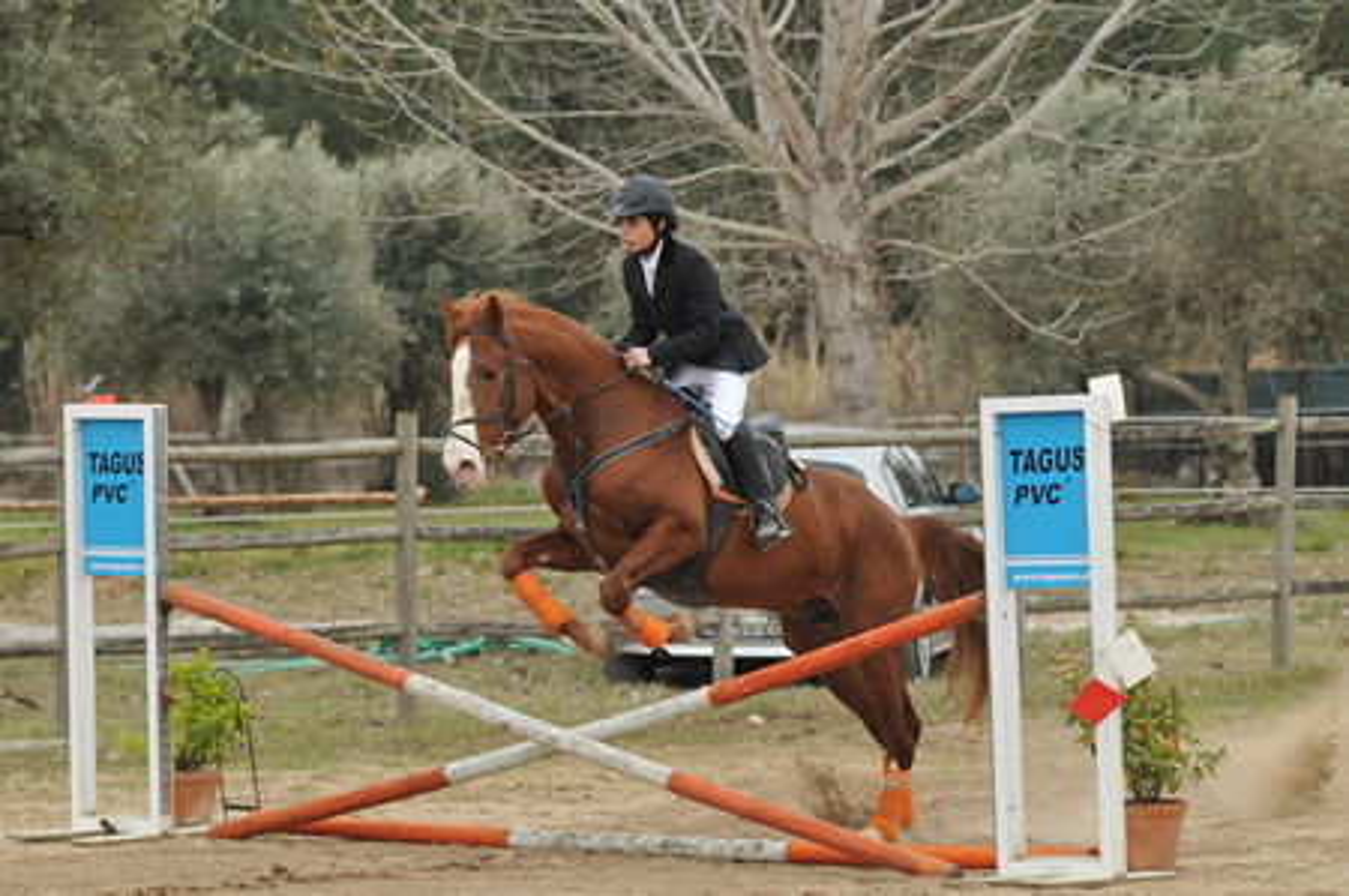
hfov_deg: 11.0
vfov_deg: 7.3
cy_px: 448
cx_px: 674
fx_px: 7018
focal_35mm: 188
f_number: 4
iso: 500
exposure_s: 1/800
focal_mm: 125
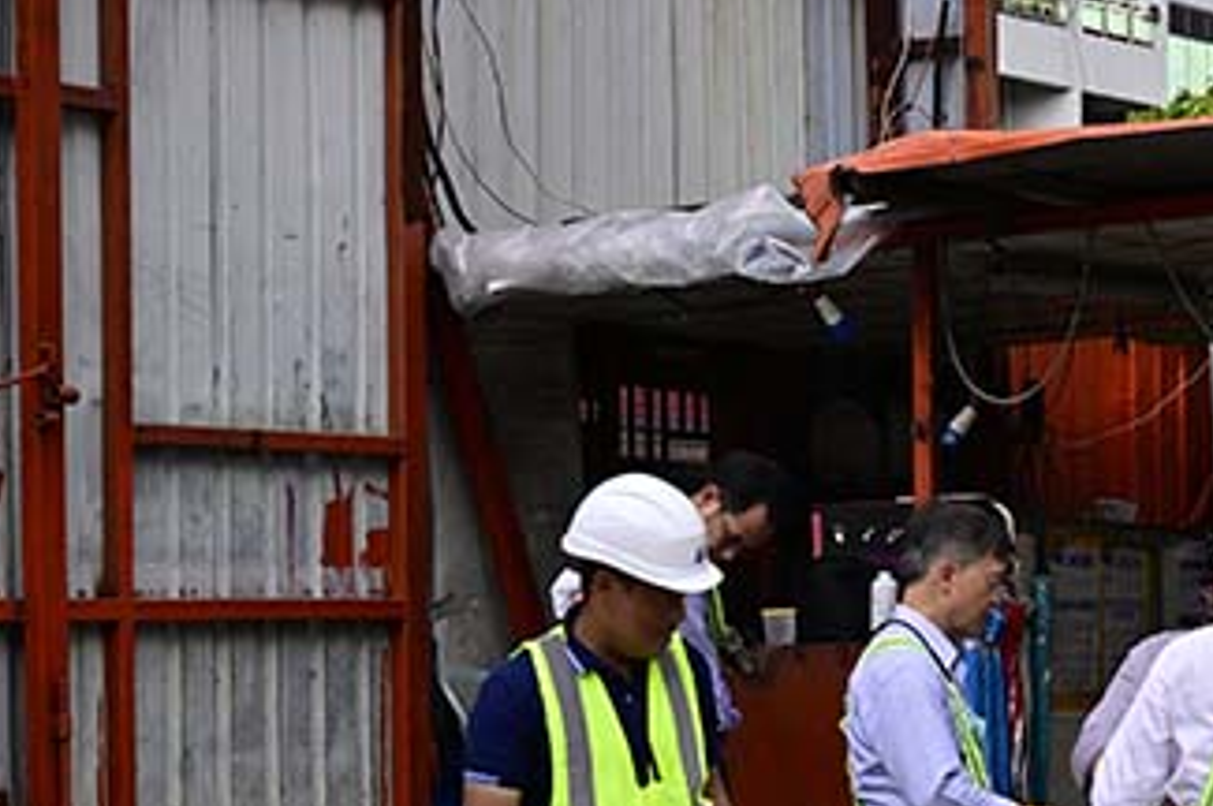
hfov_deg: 13.9
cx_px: 1582
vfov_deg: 9.6
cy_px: 772
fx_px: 4780
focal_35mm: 142
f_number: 4.5
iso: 560
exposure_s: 1/250
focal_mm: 48
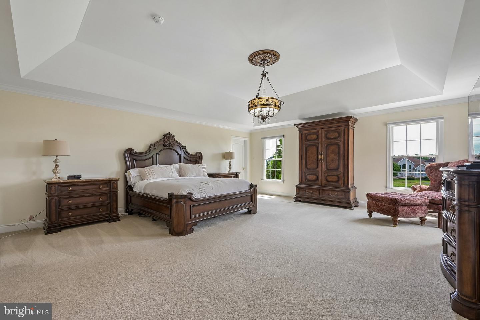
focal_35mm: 14
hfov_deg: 104.3
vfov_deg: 81.2
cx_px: 240
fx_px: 187
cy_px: 160
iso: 400
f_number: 11
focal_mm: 14
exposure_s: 1/25
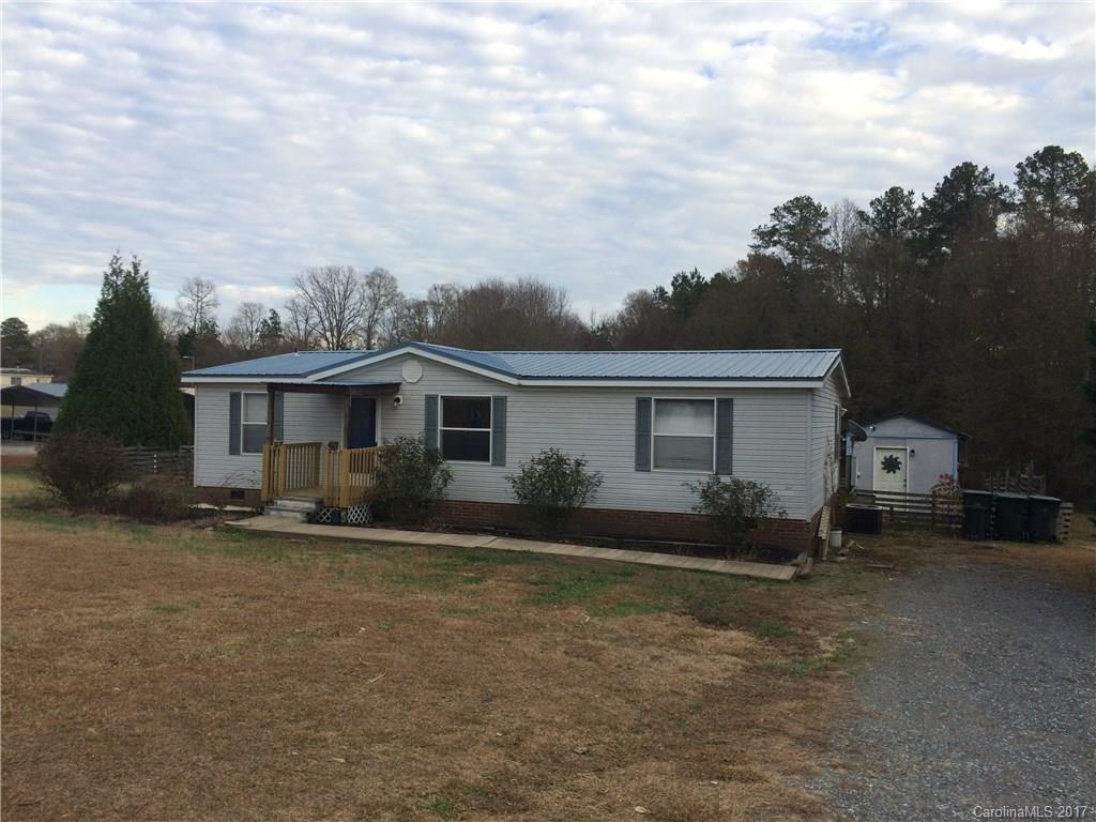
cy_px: 411
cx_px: 548
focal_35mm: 29
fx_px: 918
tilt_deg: -1.3
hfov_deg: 61.7
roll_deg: +0.0
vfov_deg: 48.2
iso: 32
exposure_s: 1/488
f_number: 2.2
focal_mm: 4.15
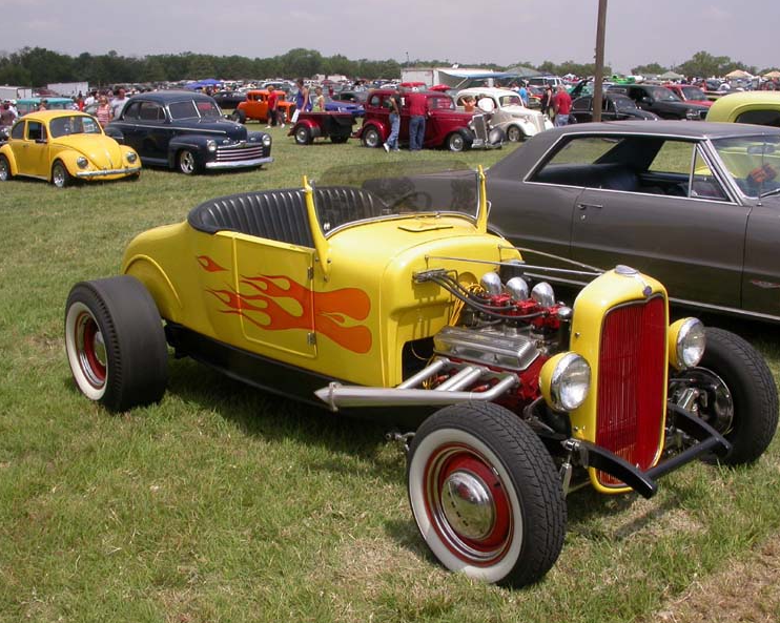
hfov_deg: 45.8
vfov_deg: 37.3
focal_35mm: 40
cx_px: 399
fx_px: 923
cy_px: 312
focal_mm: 7.85
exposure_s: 1/427
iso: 100
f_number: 7.5
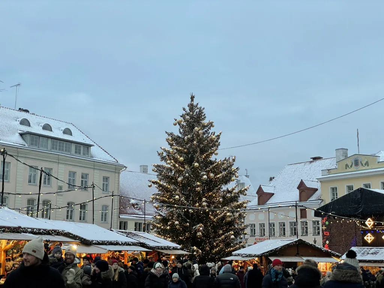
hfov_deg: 36.8
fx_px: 577
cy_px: 144
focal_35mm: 52
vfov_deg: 28.0
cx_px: 192
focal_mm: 6
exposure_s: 1/100
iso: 100
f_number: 2
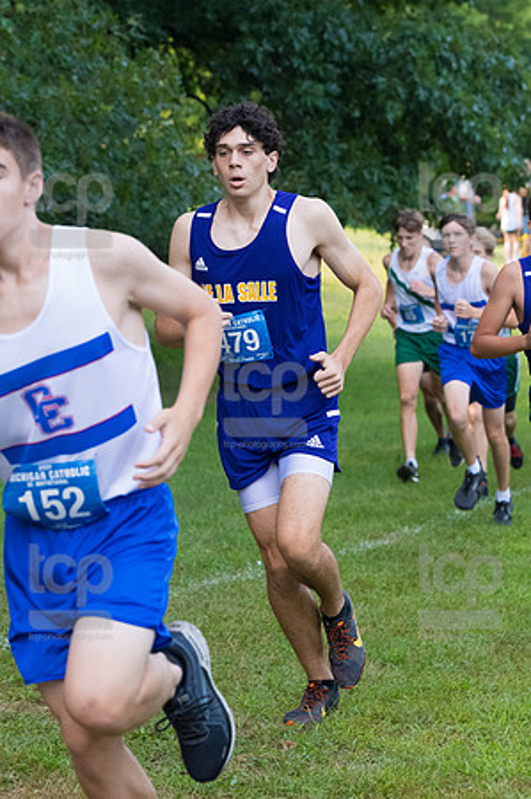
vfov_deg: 14.5
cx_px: 266
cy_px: 400
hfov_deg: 9.6
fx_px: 3149
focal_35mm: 142
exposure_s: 1/1600
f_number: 5
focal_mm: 95
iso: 3200
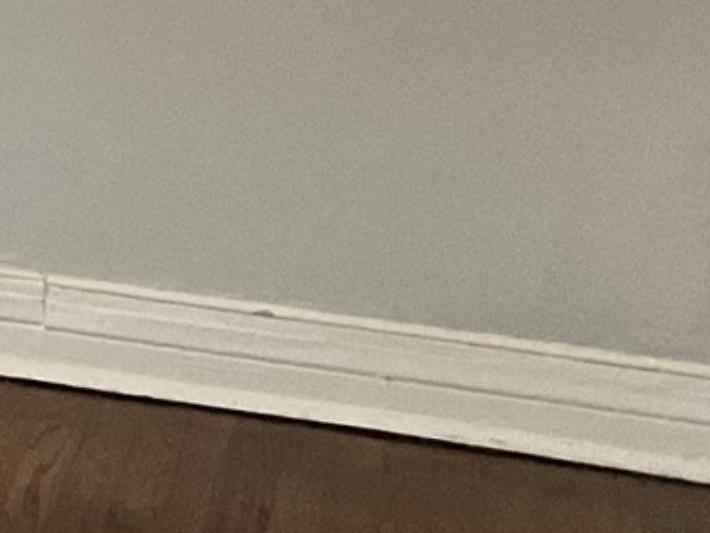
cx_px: -1035
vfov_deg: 9.5
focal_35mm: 148
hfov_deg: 11.1
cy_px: -440
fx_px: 3036
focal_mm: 3
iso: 80
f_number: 1.8
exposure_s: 1/60
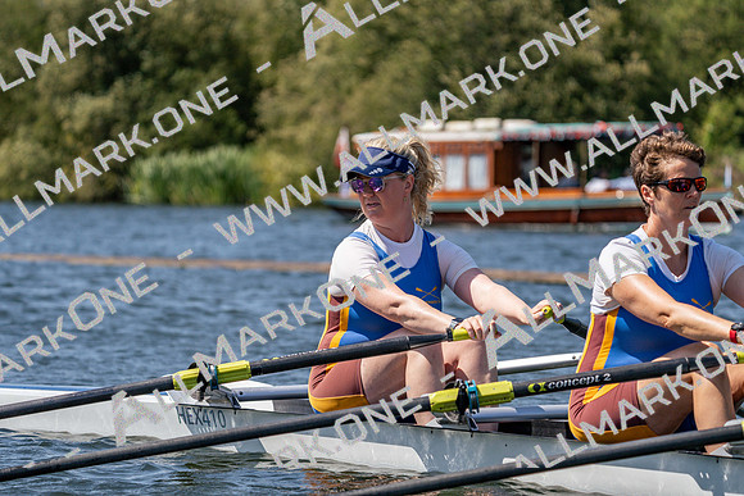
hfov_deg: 9.8
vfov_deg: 6.6
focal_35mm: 209
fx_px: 4320
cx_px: 372
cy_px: 248
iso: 250
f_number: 5.6
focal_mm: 209
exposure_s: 1/2000
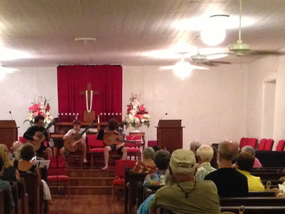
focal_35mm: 93
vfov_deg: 15.7
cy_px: 202
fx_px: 765
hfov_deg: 21.0
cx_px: 104
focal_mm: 4.13
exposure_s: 1/15
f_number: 2.4
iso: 500
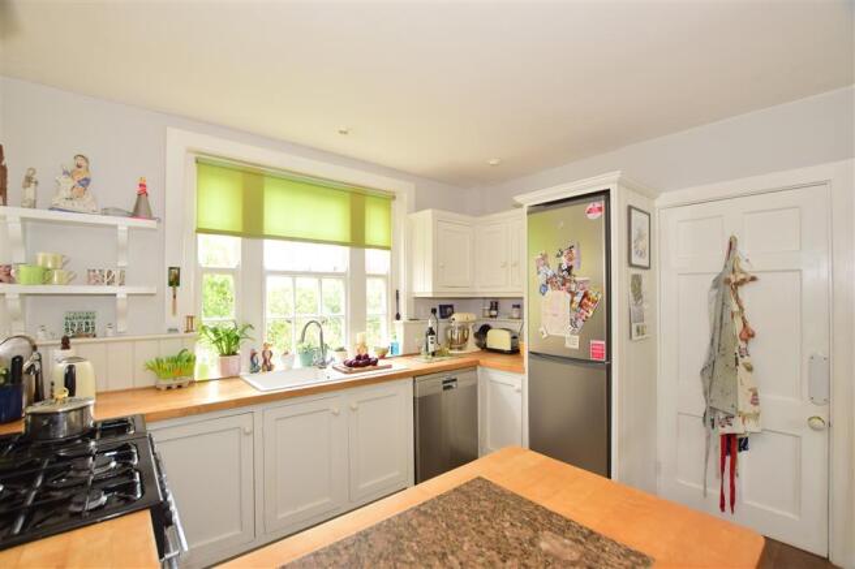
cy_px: 284
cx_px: 428
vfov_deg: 77.3
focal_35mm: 15
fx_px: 356
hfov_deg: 100.4
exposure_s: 1/60
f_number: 5
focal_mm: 10
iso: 500
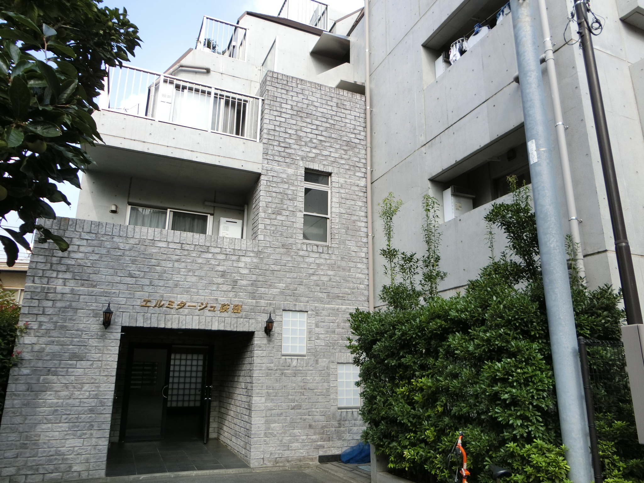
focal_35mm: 25
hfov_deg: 69.4
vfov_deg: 54.9
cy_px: 242
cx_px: 322
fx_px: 465
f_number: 3.5
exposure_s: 1/400
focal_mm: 4.5
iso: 80
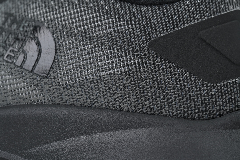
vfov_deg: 12.5
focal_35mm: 110
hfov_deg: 18.6
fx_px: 733
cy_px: 80
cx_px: 120
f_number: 9
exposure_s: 1/100
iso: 400
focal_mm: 110
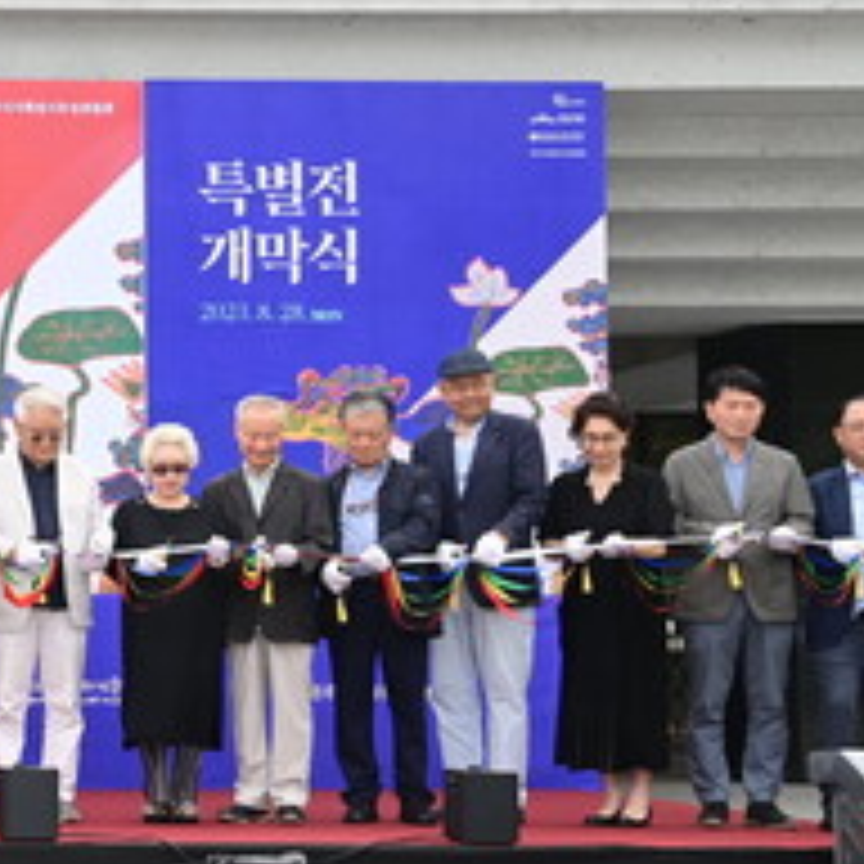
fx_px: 2541
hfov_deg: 17.7
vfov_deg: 19.3
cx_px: -346
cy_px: 506
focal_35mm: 90
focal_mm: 35
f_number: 11
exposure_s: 1/250
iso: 1000
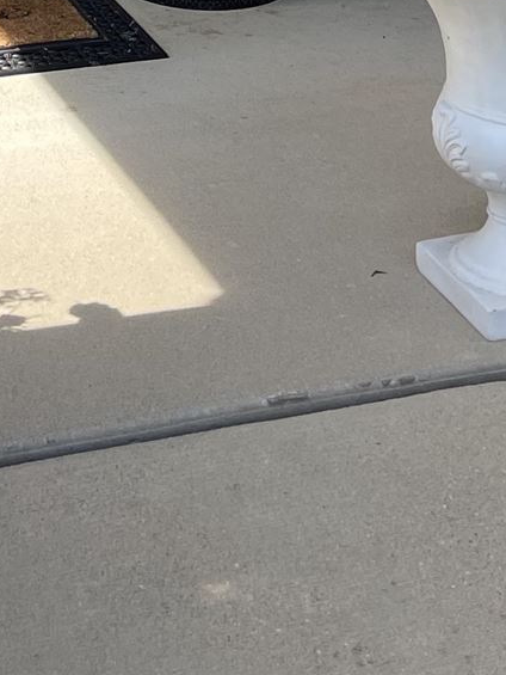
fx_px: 1987
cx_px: -8
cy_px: -625
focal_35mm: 102
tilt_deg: -1.4
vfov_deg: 15.7
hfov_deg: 14.3
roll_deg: +1.2
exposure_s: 1/1098
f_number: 1.6
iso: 32
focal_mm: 5.1
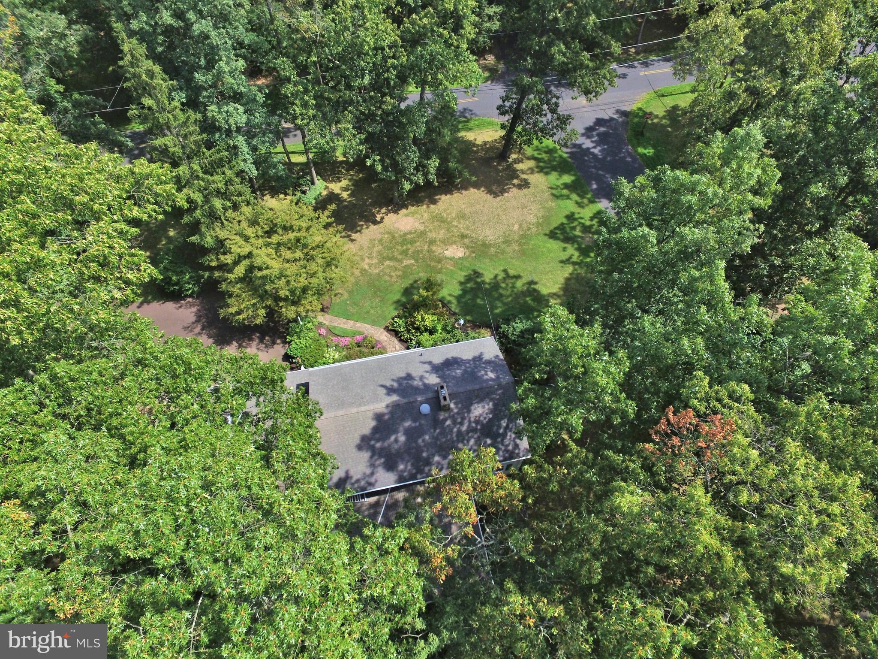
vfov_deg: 66.0
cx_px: 439
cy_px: 330
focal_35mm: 20
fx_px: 507
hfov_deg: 81.7
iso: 200
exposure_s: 1/1600
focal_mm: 3.61
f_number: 2.8
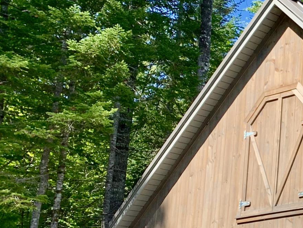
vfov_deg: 16.8
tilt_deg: +14.4
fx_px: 770
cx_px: 503
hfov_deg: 18.6
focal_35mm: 88
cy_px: 129
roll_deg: +1.0
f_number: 1.8
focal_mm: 4.25
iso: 25
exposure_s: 1/856
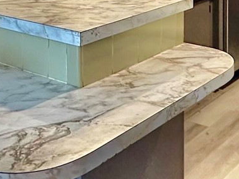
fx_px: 490
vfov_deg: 18.1
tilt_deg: +0.2
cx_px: 215
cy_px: -100
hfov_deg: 26.5
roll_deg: -0.1
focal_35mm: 71
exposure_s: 1/60
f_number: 2.2
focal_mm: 2.22
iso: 500
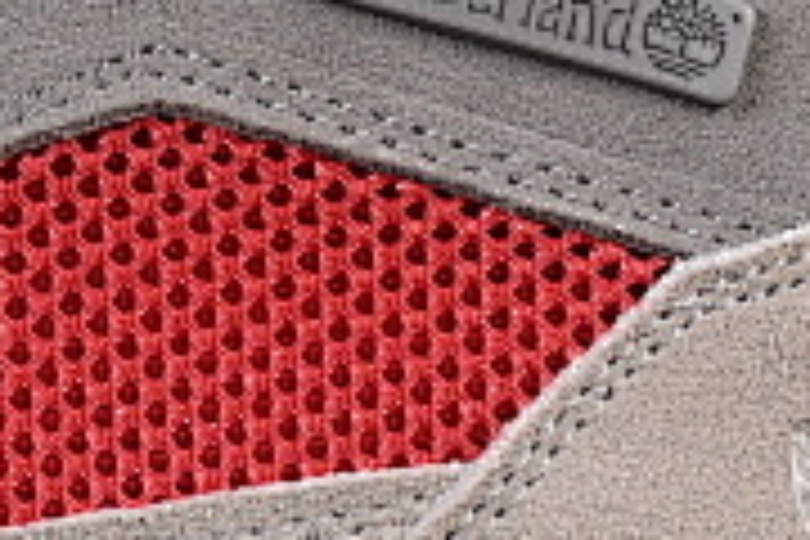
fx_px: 10124
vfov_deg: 3.1
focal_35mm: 450
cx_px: -320
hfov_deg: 4.6
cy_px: 230
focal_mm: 50
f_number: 8
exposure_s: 1/80
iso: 160
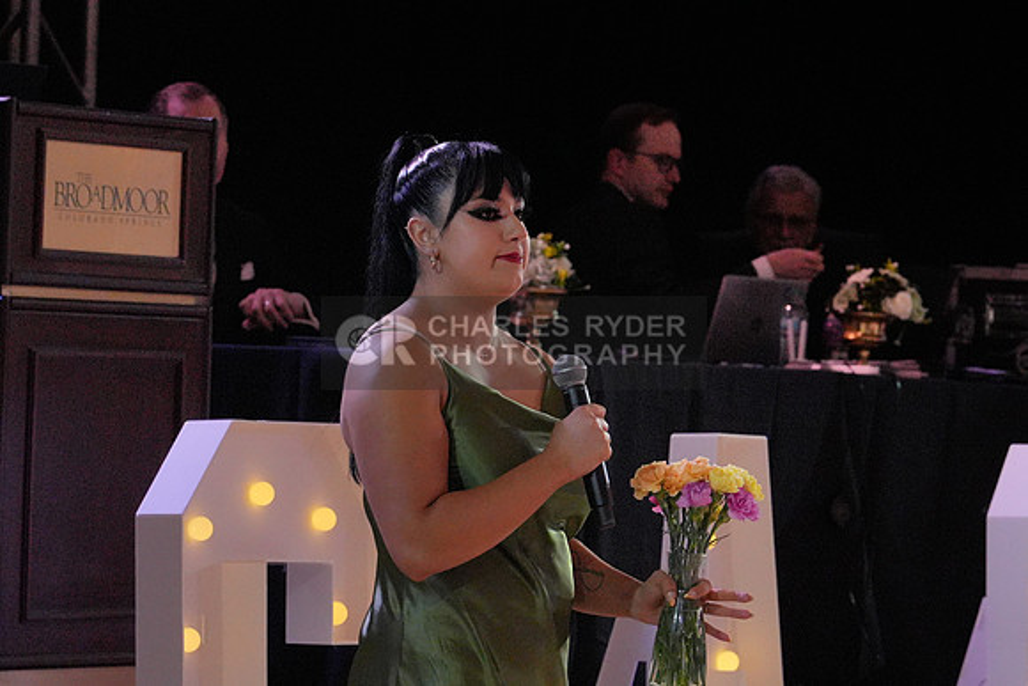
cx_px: 514
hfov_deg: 10.2
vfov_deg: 6.8
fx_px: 5769
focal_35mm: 202
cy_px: 343
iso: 6400
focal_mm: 135
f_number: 7.1
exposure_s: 1/500
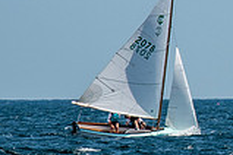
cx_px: 446
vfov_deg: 0.6
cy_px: -18
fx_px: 14400
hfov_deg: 0.9
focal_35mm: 2225
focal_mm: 300
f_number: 5
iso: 320
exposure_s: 1/3200
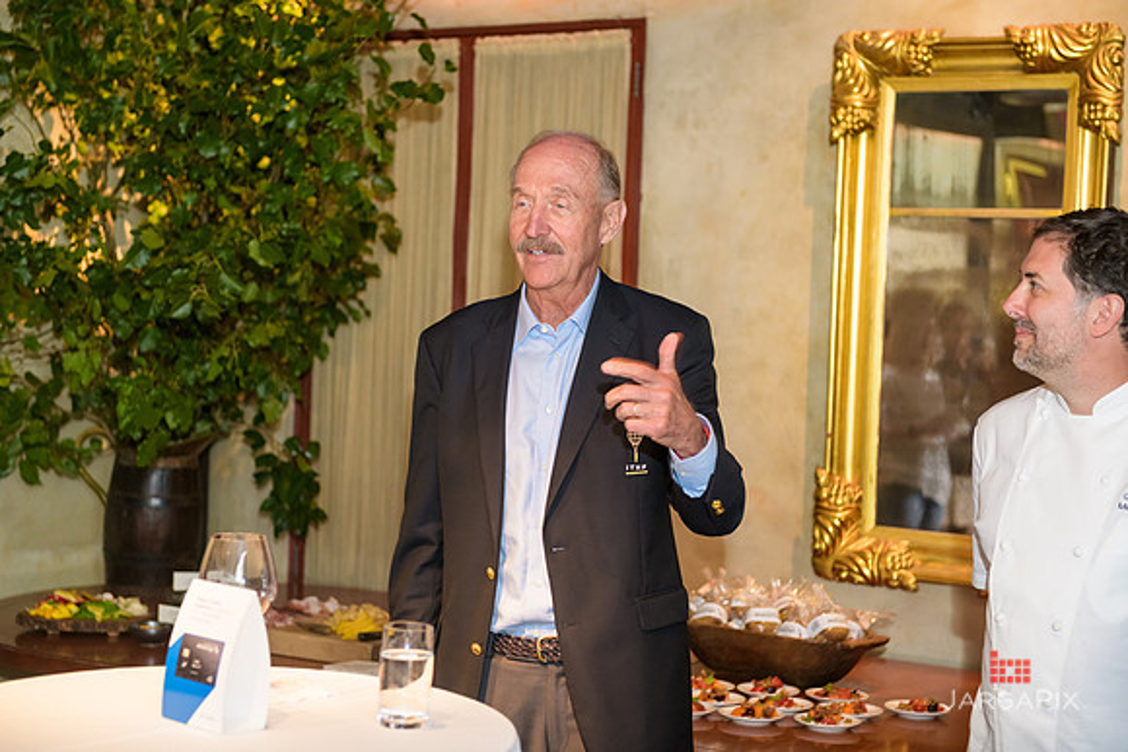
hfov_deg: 32.4
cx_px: 564
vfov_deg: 21.9
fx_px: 1943
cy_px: 376
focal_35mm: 62
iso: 1250
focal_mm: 62
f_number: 3.2
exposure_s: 1/125
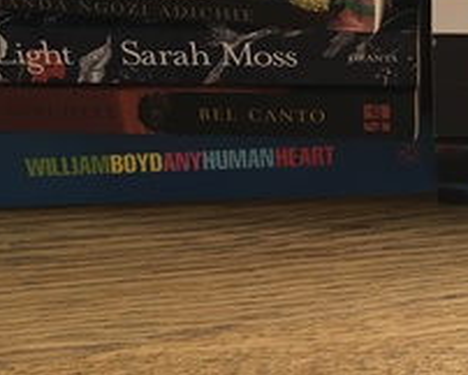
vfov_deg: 17.5
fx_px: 1165
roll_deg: +1.0
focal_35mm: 84
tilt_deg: -31.7
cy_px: -67
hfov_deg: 22.2
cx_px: 410
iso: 32
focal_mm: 4.15
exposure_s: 1/33
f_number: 2.2
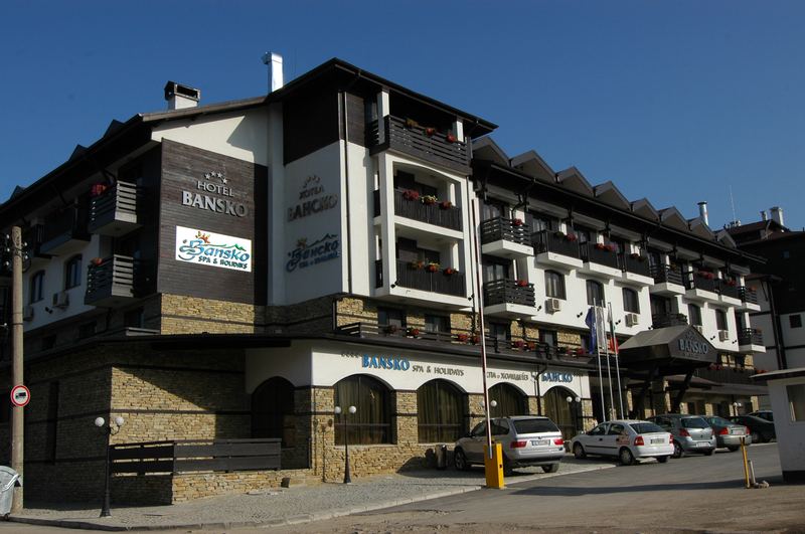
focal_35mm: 36
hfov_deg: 53.2
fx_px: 804
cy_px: 267
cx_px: 402
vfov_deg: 36.8
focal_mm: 24
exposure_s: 1/400
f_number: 10
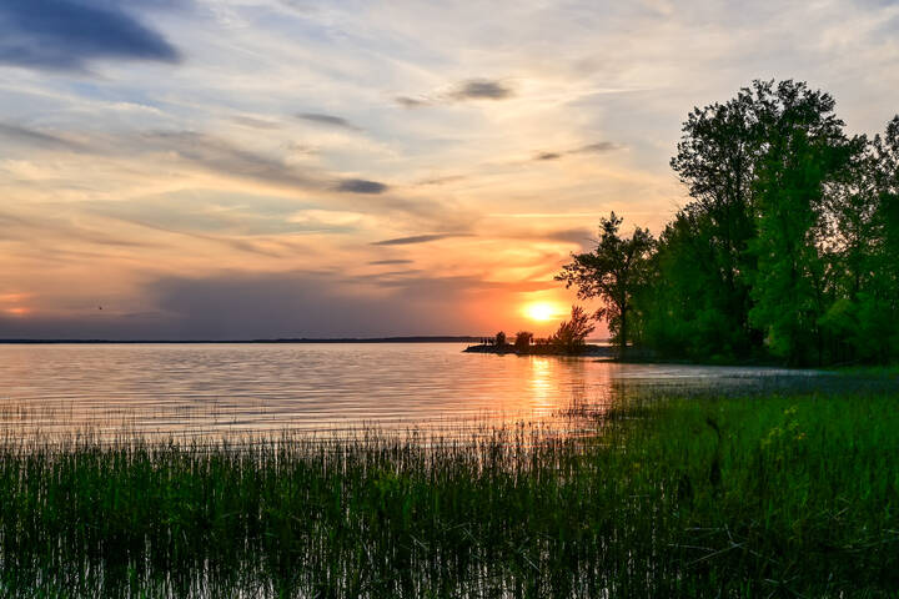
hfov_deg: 40.5
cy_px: 300
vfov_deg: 27.7
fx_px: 1217
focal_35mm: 49
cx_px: 450
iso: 100
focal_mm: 32.5
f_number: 11
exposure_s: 1/125
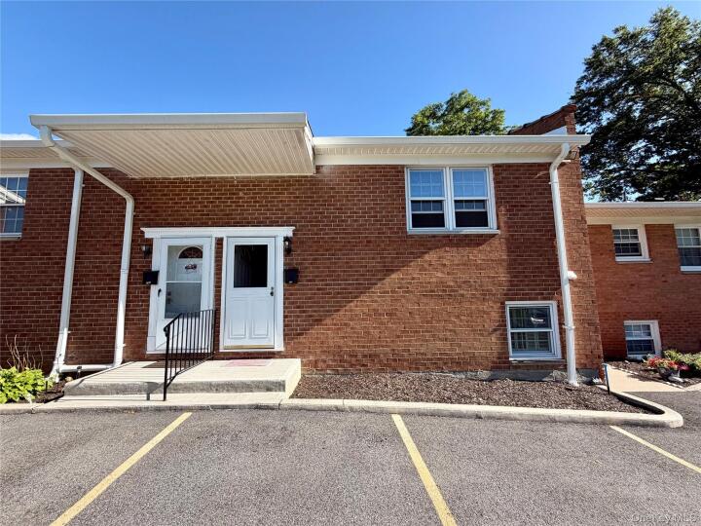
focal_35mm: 14
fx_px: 284
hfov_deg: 102.1
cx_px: 350
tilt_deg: +6.0
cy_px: 263
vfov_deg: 85.7
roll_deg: +2.2
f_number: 2.2
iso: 40
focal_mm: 2.22
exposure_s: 1/644
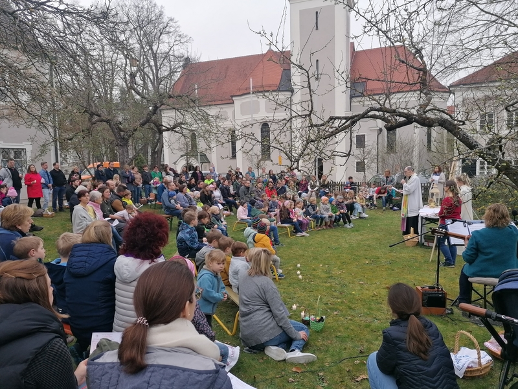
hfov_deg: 65.3
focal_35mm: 27
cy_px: 194
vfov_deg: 51.4
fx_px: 404
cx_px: 259
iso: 50
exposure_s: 1/118
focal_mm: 3.62
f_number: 1.8
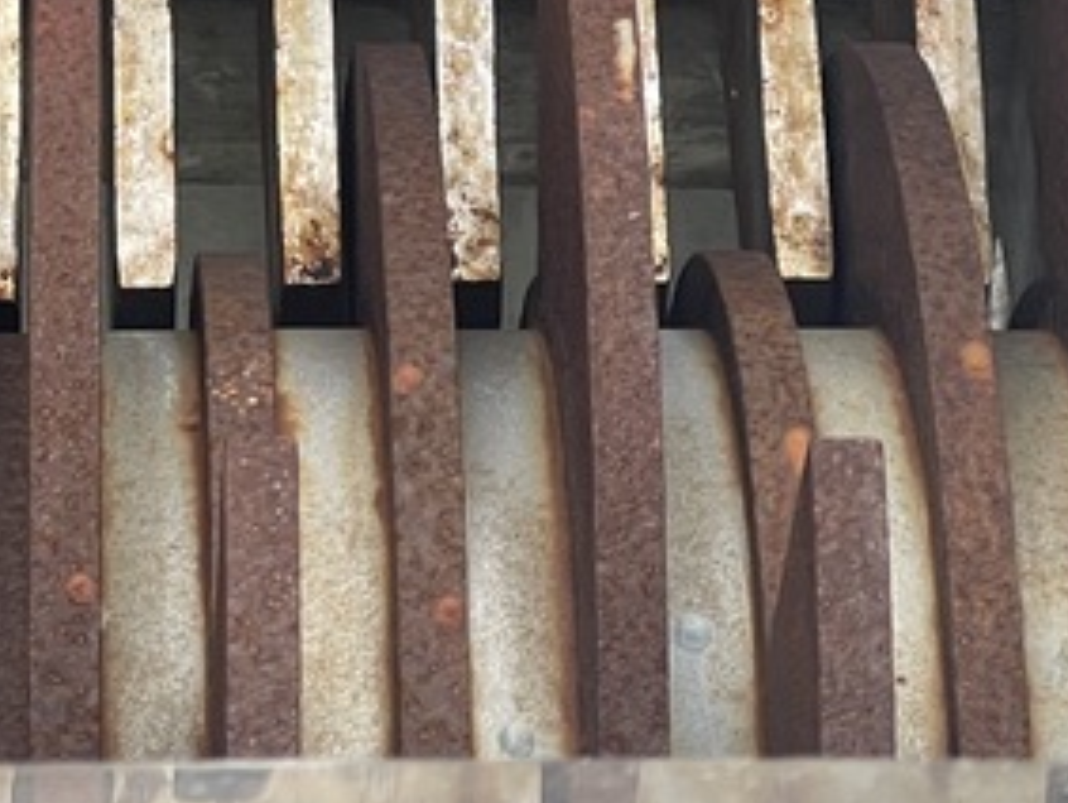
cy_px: -330
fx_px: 7164
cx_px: 148
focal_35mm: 232
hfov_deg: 8.5
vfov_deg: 6.3
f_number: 2.2
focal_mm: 7.5
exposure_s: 1/159
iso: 20
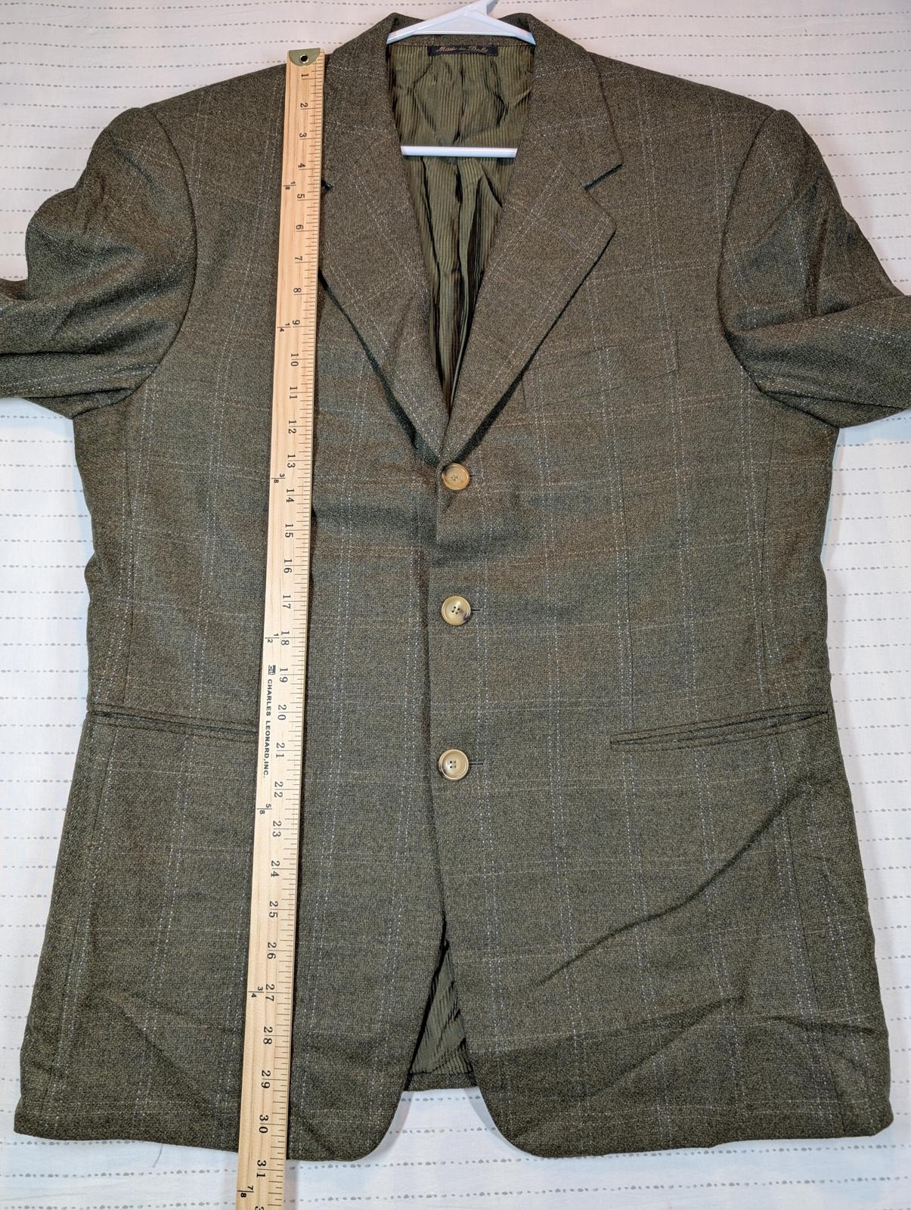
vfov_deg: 71.5
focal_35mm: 24
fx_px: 840
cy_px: 605
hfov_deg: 56.9
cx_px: 456
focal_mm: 6.9
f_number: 1.68
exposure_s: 1/60
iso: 26
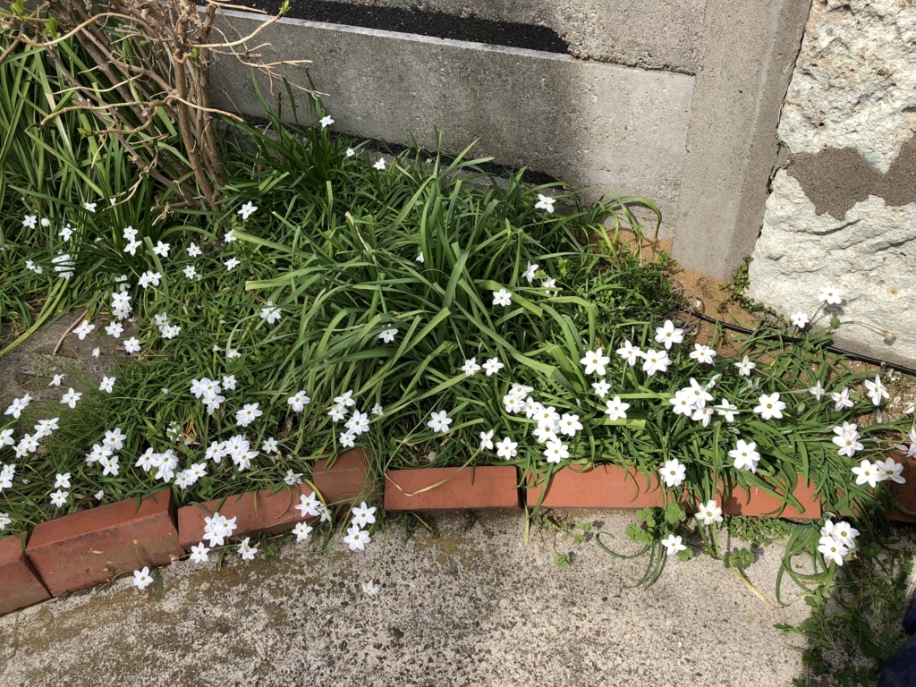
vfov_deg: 49.7
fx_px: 741
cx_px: 458
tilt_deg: -46.9
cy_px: 344
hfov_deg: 63.4
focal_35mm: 28
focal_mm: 3.99
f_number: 1.8
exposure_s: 1/762
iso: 20
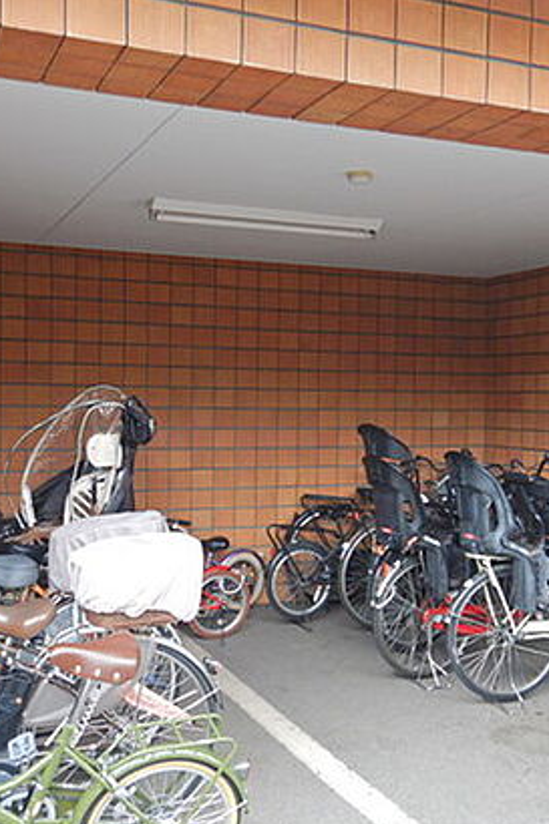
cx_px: 263
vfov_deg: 49.6
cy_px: 432
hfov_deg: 34.2
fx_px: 893
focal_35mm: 39
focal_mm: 4.3
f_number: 2.8
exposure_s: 1/25
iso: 200
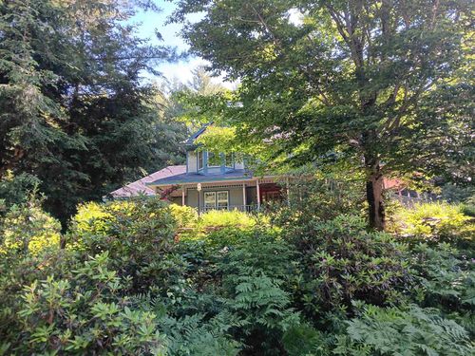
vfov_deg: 53.1
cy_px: 178
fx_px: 357
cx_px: 238
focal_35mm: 26
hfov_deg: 67.3
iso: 25
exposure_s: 1/50
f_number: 1.8
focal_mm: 3.98
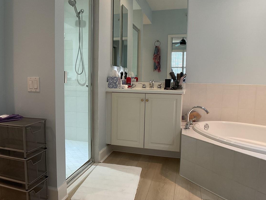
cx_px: 110
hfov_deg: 44.6
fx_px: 323
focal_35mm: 42
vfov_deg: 34.4
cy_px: 101
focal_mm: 3
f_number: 1.8
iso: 50
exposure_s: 1/60
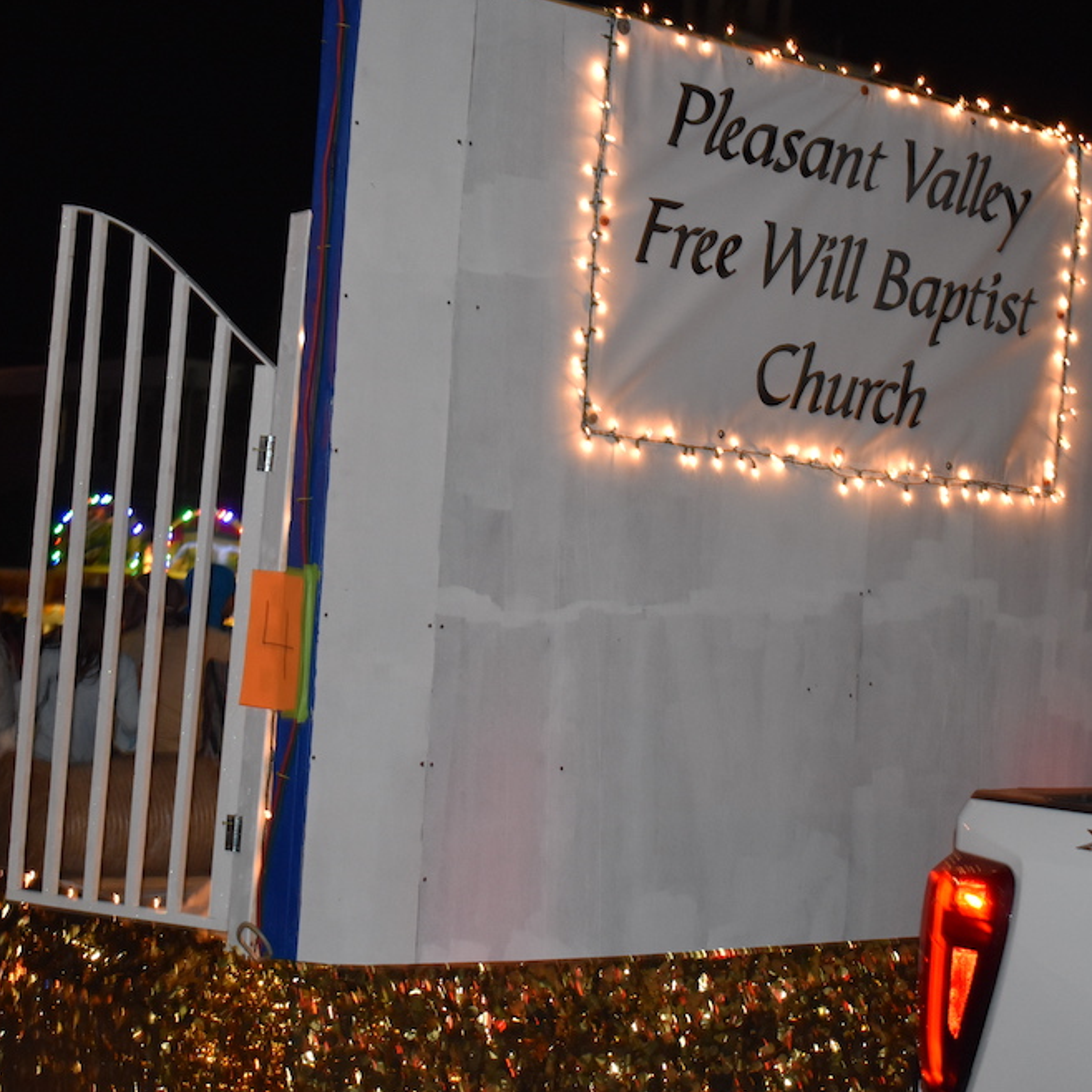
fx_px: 2213
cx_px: 626
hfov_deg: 27.7
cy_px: 545
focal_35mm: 62
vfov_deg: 27.7
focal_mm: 32
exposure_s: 1/60
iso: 1800
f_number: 4.5
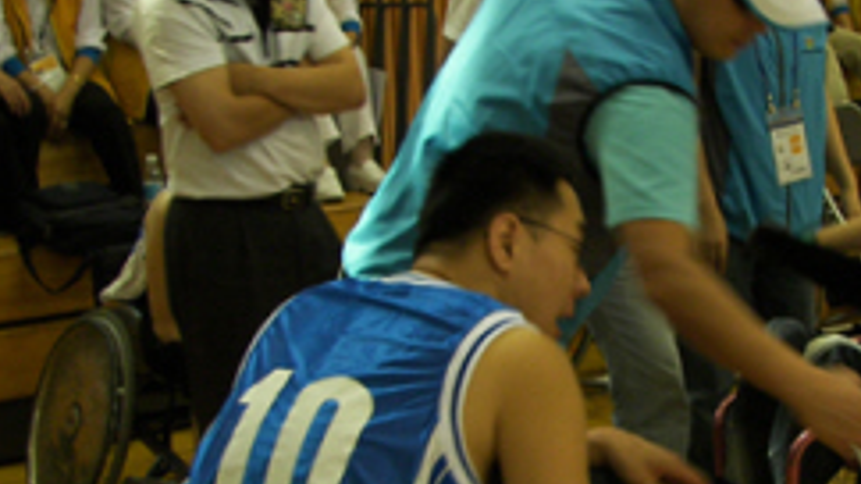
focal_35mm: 81
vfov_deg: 14.9
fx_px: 1849
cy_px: 290
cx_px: 680
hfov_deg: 25.8
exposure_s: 1/15
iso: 64
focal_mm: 6
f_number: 2.8
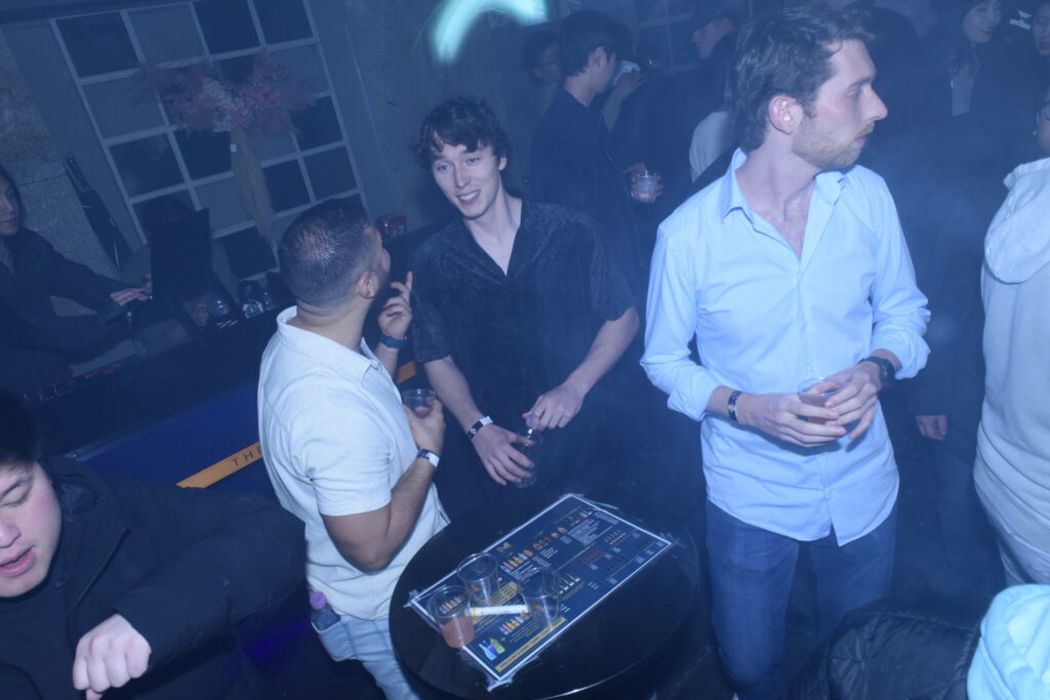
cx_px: 525
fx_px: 700
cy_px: 350
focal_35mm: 24
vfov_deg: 53.1
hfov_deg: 73.7
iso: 800
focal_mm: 24
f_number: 22
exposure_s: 1/3
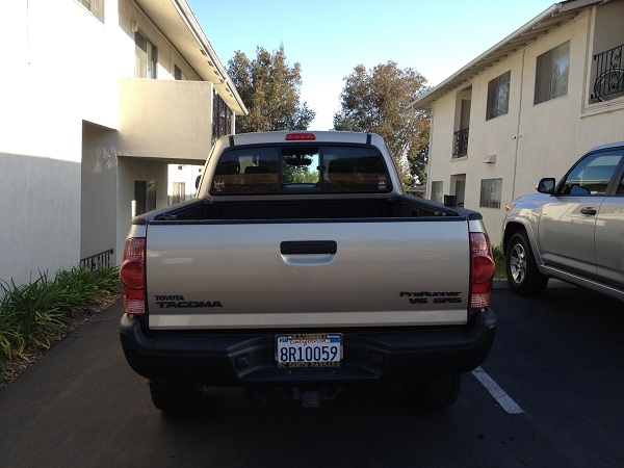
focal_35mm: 35
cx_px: 312
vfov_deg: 40.7
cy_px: 234
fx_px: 631
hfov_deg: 52.6
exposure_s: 1/593
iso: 50
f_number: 2.4
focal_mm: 4.28
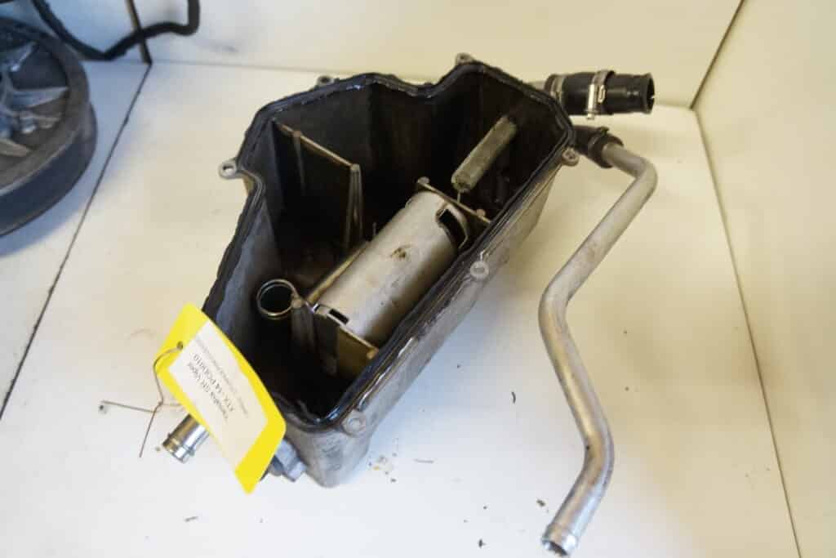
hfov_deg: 67.4
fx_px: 627
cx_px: 418
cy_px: 279
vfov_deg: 47.9
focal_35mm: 27
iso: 2000
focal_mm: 18
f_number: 4
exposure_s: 1/60
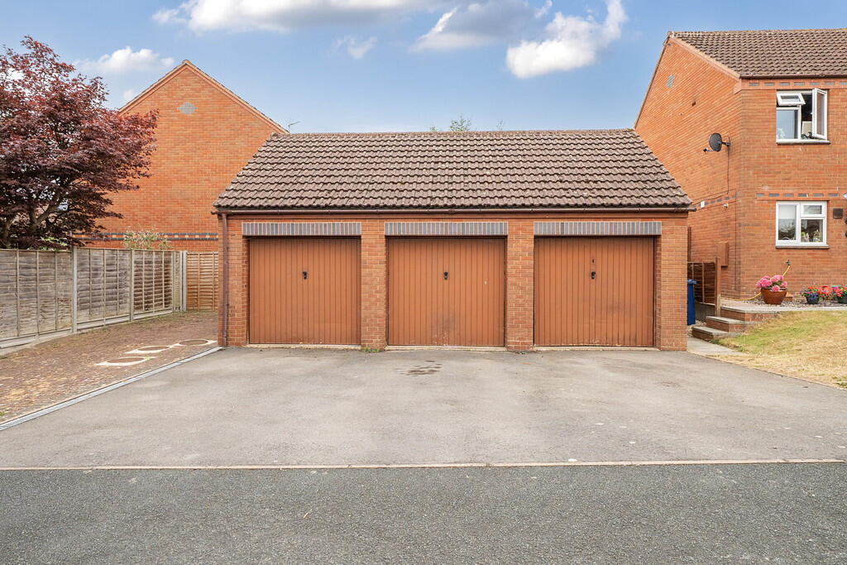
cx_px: 424
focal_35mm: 21
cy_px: 282
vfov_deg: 59.5
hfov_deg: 81.2
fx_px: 494
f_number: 8
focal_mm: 14
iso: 400
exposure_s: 1/320
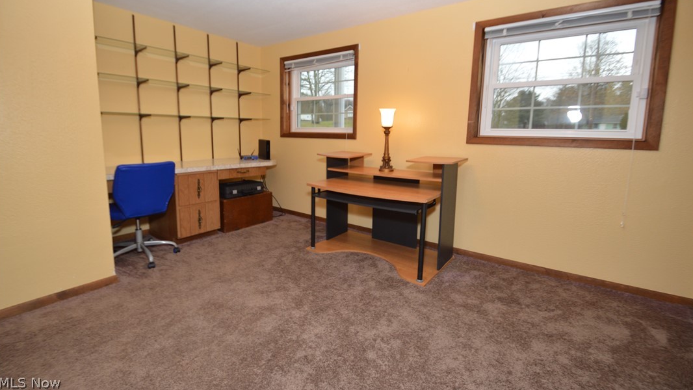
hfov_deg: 99.4
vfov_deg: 66.5
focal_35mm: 16
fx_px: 294
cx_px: 348
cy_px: 159
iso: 400
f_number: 4
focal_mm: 10
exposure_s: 1/60
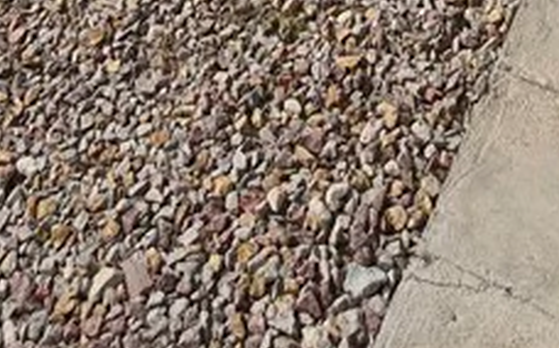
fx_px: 944
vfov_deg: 13.4
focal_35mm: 62
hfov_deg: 32.7
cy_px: -549
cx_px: 375
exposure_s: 1/1816
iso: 25
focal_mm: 1.7
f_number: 2.2
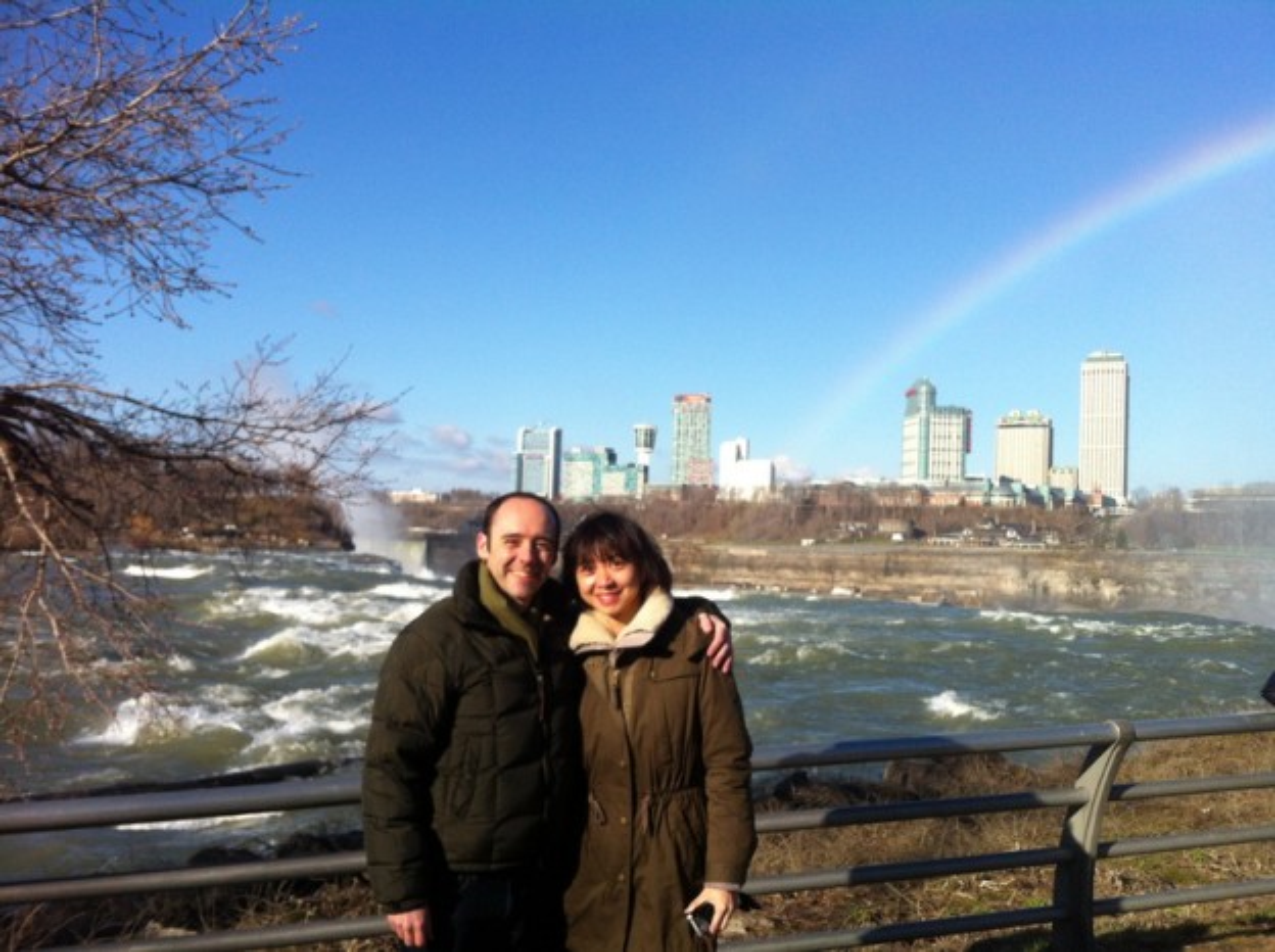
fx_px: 1287
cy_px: 476
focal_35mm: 35
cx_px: 638
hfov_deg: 52.7
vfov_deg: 40.6
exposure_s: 1/1508
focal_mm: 3.85
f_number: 2.8
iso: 80
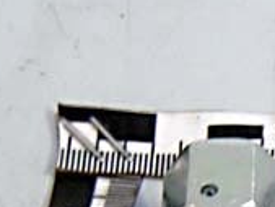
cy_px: 372
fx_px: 1685
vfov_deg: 6.8
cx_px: 418
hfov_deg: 9.1
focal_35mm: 212
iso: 400
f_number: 5.1
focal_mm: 10
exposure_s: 1/20
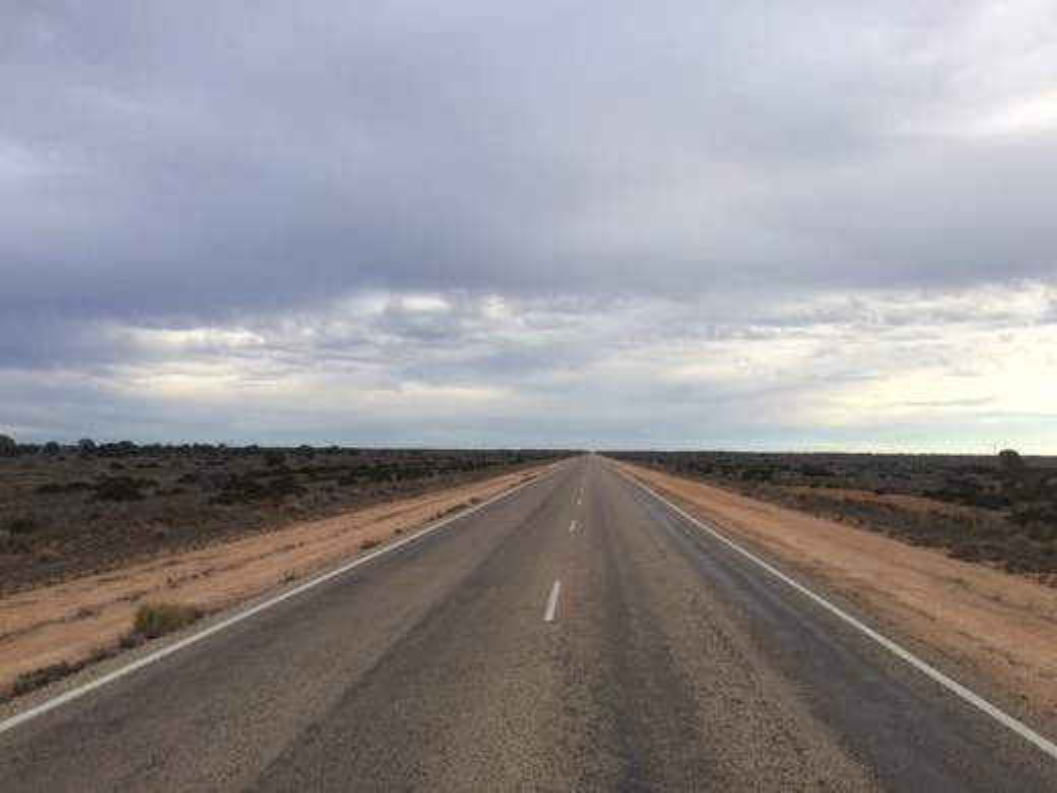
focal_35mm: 29
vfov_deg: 48.2
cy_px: 396
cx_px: 528
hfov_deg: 61.7
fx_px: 886
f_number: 2.2
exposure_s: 1/933
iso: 32
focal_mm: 4.15
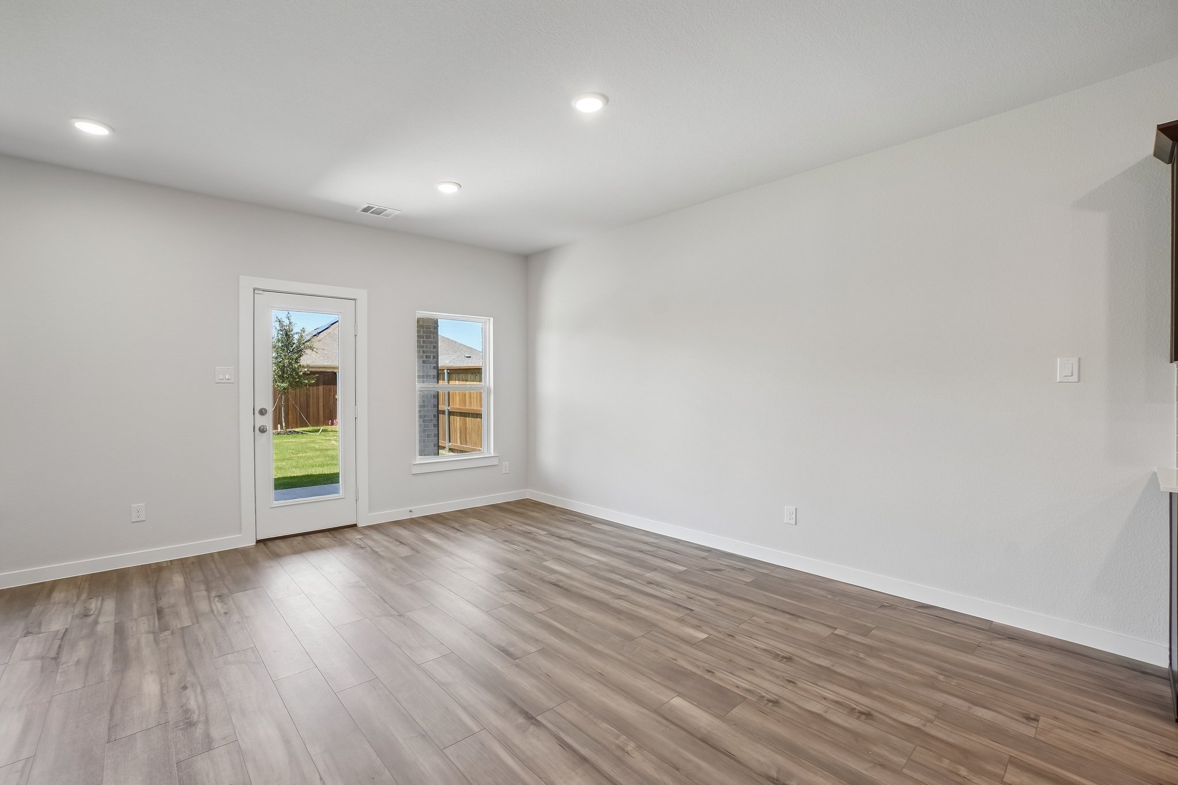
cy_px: 392
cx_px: 589
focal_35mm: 15
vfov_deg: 77.3
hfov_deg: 100.4
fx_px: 491
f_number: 8
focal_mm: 10
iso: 400
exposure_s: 1/30
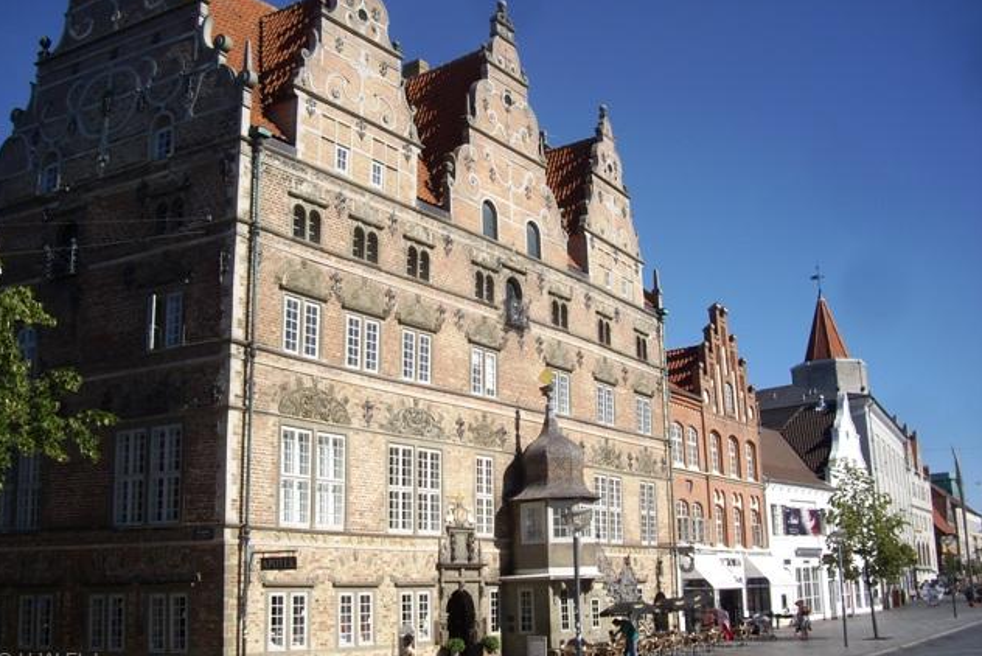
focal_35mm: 40
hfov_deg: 48.4
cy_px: 334
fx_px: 1092
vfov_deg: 33.4
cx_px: 489
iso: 64
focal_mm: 7.9
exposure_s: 1/160
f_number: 8
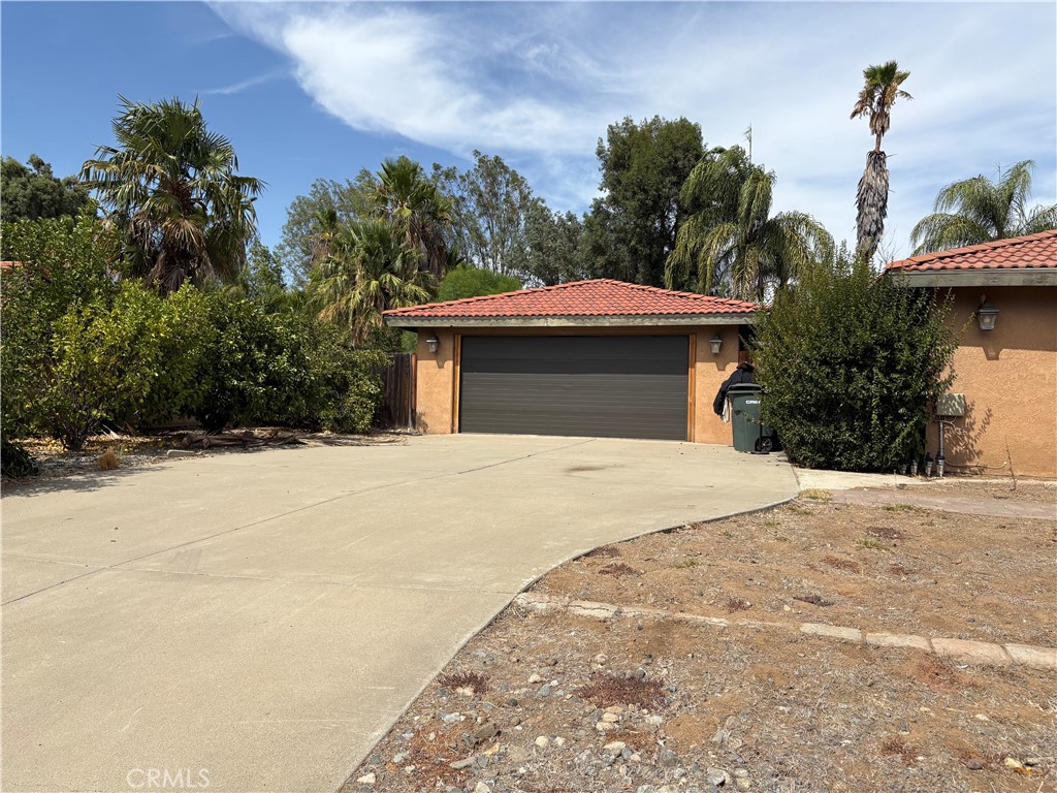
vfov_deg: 53.1
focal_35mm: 26
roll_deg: -0.8
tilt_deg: +0.9
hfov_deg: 67.3
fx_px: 794
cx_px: 528
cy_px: 396
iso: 50
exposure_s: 1/4329
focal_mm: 5.96
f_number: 1.6
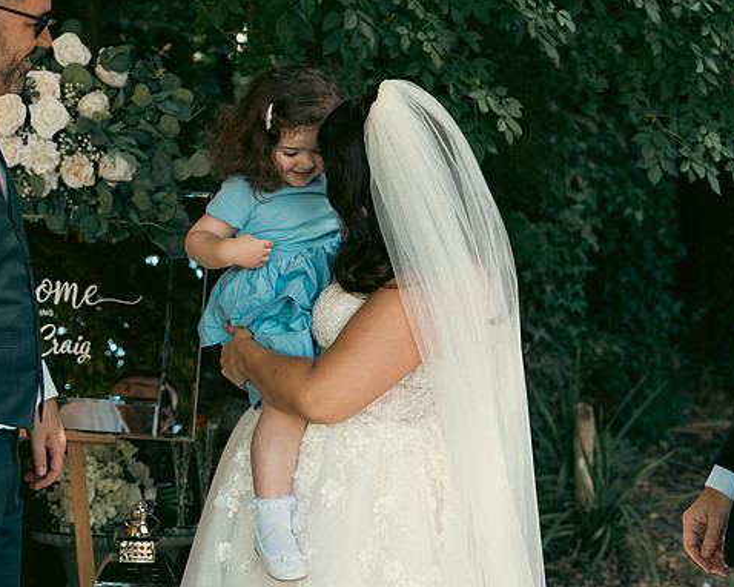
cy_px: 294
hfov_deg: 21.3
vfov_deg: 17.1
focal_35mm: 90
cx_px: 315
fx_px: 1954
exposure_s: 1/200
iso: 500
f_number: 3.5
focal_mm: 53
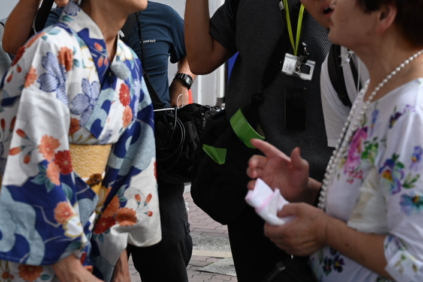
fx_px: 999
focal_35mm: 85
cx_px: 220
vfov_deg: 16.0
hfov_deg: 23.9
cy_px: 57
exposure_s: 1/100
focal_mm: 50
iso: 100
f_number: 5
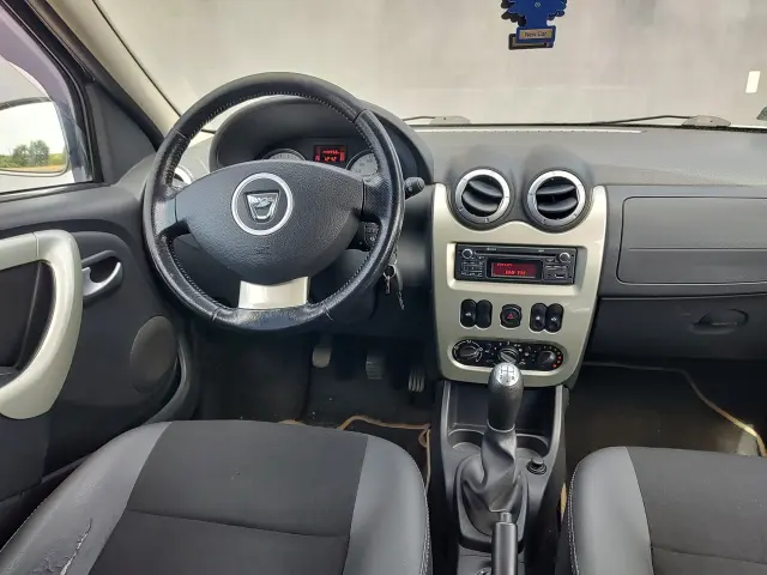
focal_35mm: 23
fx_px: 510
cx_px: 384
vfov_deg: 58.9
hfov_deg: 73.9
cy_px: 288
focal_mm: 5.56
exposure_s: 1/248
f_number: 1.8
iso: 100
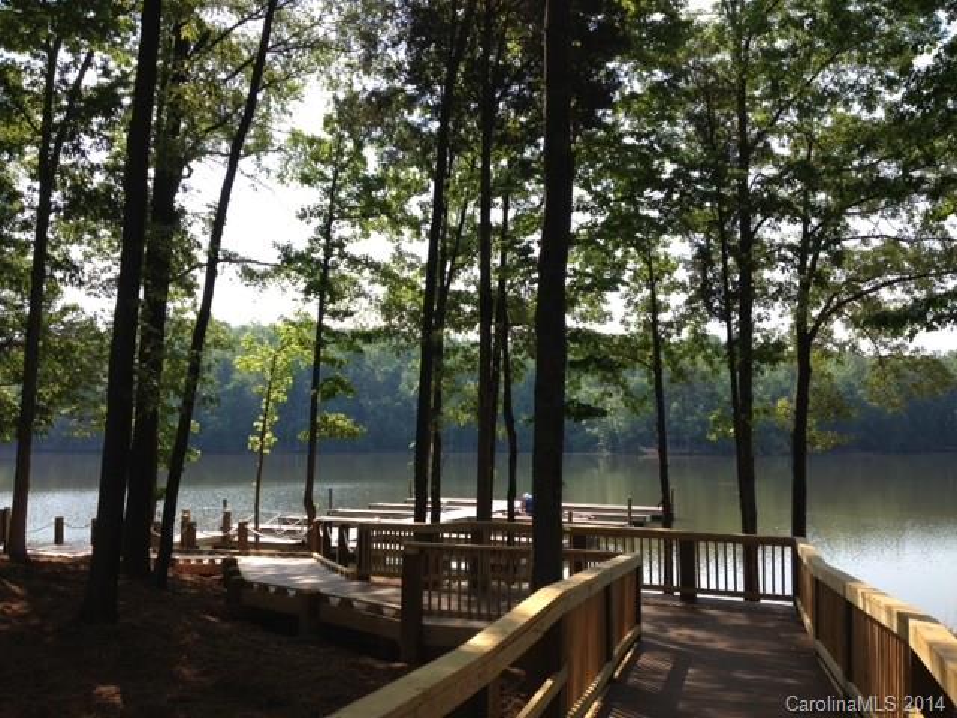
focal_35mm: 35
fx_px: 968
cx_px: 478
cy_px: 359
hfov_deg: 52.6
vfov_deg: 40.7
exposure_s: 1/812
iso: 50
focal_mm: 4.28
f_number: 2.4
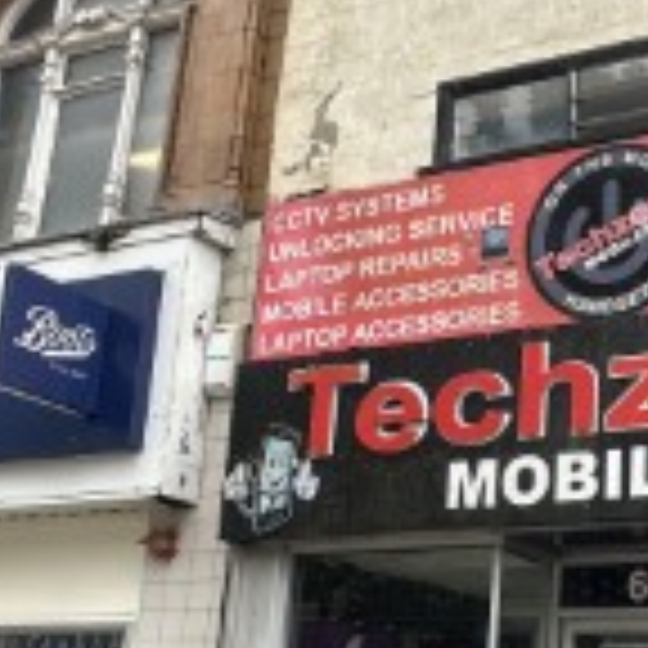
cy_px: 472
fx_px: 1165
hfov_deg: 29.4
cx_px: 616
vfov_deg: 30.6
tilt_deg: +13.1
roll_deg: -2.2
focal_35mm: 55
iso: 40
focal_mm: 2.22
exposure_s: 1/249
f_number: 2.2
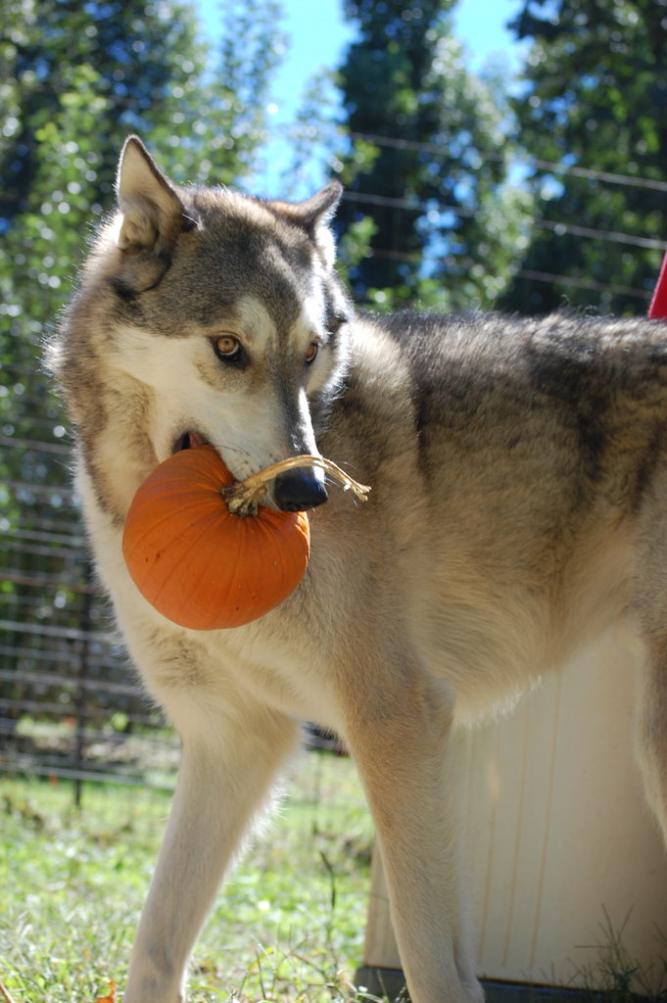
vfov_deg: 24.6
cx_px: 334
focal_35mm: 82
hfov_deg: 16.5
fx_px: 2297
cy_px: 502
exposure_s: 1/200
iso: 200
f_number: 7.1
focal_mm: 55
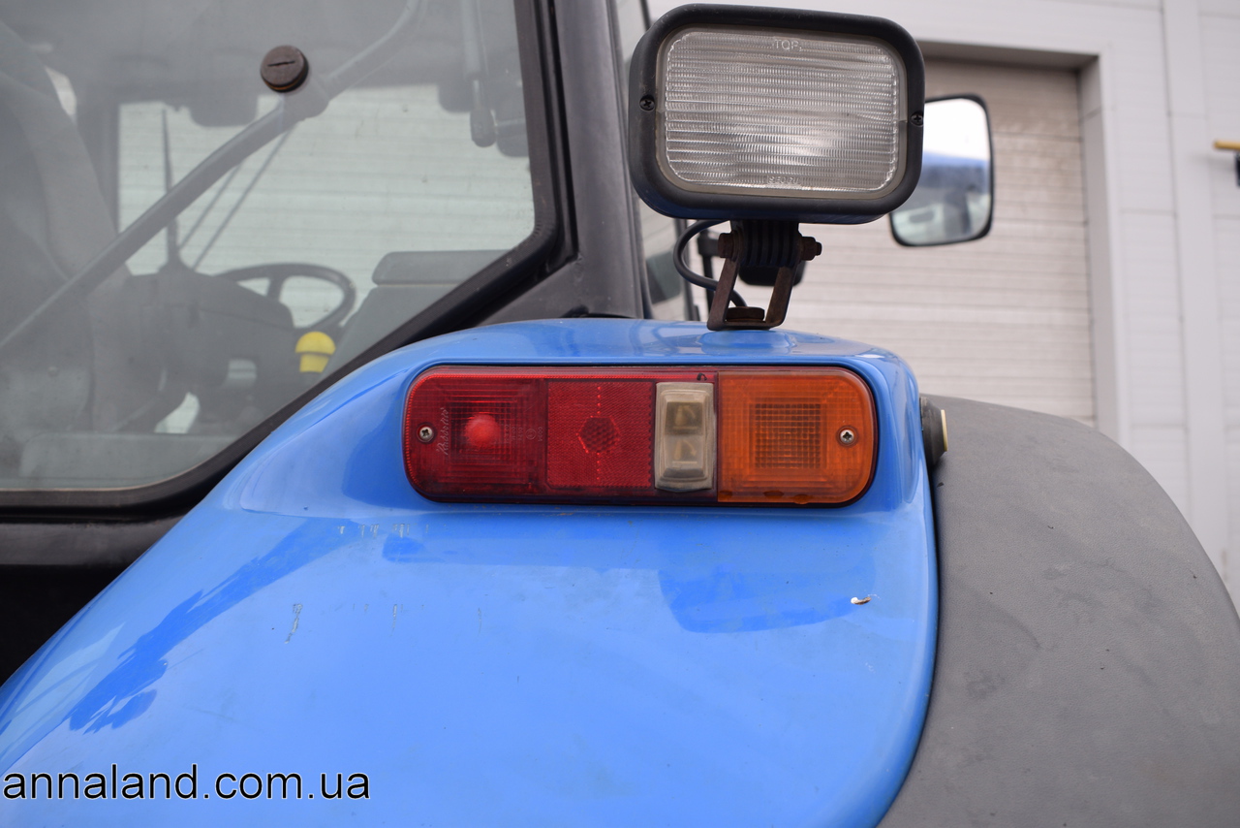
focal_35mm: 34
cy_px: 414
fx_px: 1189
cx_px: 620
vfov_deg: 38.4
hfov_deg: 55.1
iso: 200
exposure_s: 1/60
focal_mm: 23
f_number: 6.3
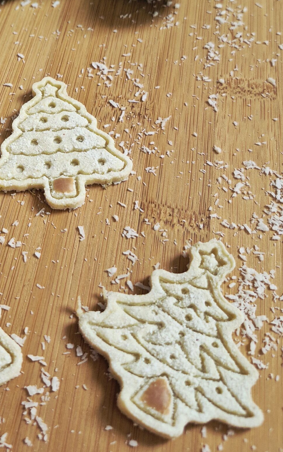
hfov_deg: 30.6
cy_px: 118
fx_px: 494
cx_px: 29
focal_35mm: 40
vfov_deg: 47.6
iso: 320
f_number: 1.8
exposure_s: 1/100
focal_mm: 5.4
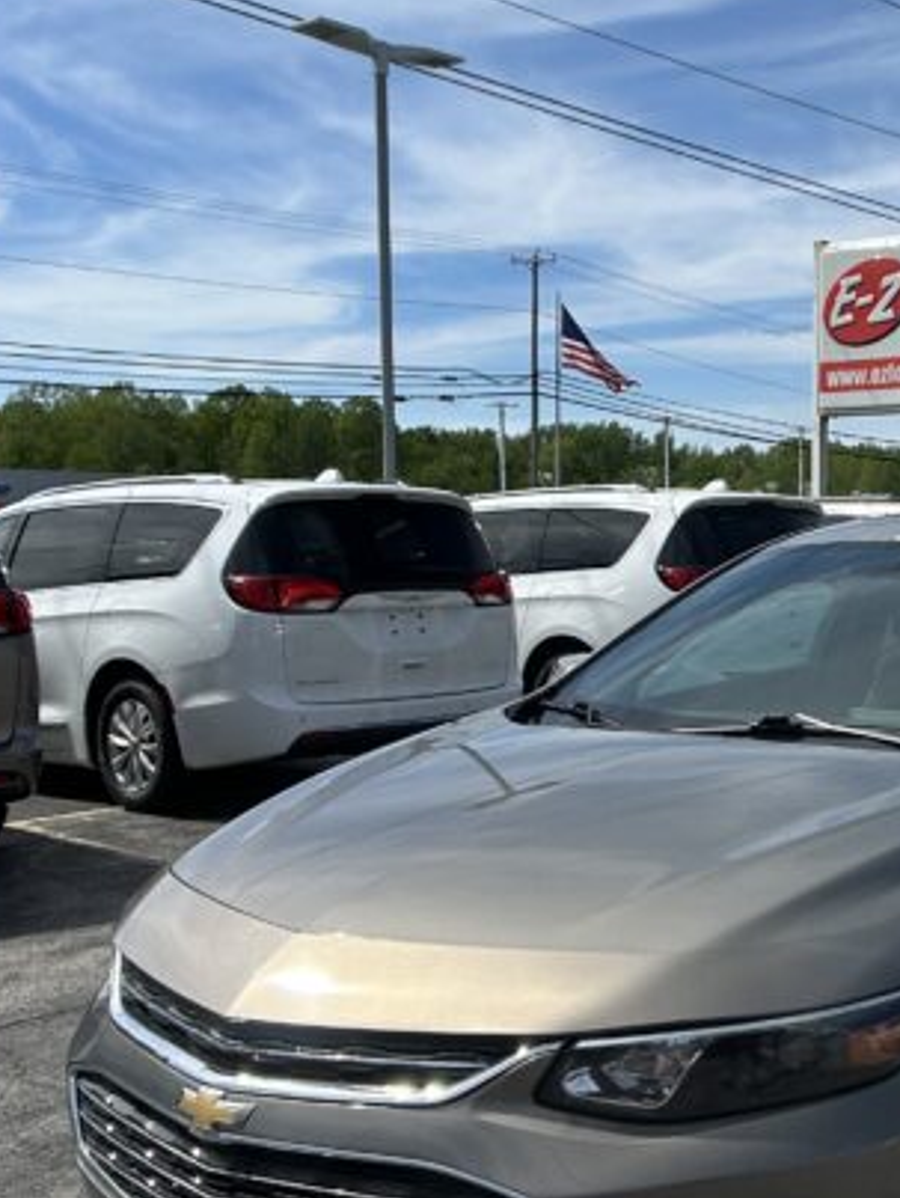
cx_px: 861
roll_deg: +0.0
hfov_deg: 21.6
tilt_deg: -2.0
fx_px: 2284
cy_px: 633
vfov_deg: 29.4
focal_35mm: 66
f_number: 1.5
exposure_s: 1/5319
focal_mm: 5.7
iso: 50
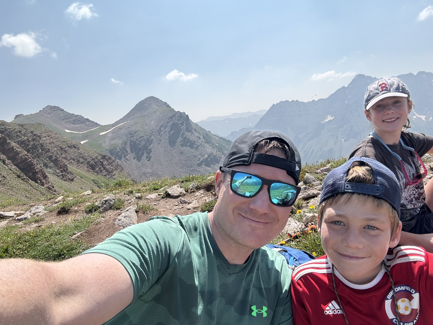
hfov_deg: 73.9
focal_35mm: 23
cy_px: 162
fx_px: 288
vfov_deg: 58.9
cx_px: 216
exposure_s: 1/782
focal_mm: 2.69
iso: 25
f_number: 1.9
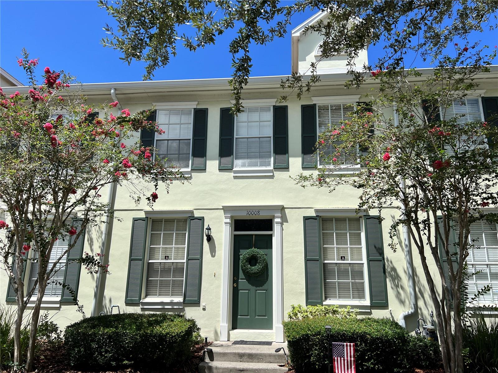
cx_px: 249
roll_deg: -0.4
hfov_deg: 67.3
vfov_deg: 53.1
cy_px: 186
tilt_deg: +14.1
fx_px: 374
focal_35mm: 26
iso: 50
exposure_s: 1/4630
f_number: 1.5
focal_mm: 5.7
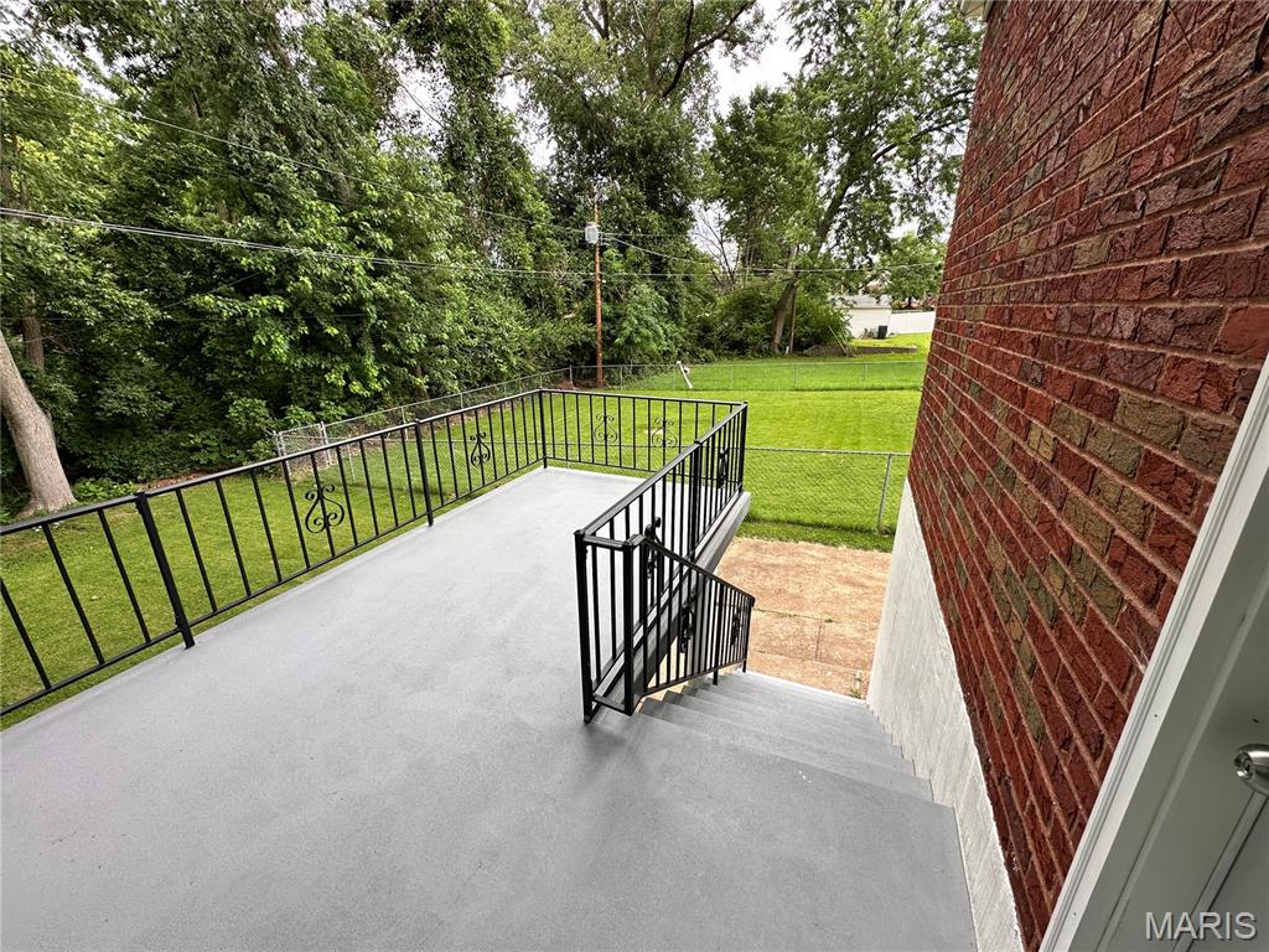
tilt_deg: -18.1
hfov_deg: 102.1
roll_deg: -0.4
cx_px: 634
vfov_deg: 85.7
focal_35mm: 14
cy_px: 476
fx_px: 513
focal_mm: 2.22
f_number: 2.2
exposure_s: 1/273
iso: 40
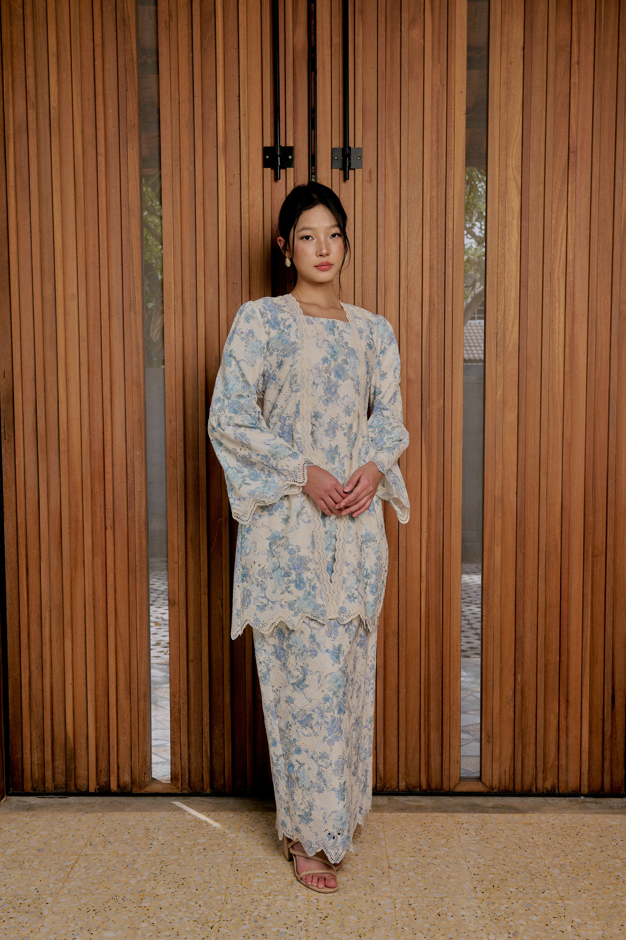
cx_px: 313
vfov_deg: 53.1
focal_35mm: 36
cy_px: 470
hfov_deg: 36.9
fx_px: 939
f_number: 6.3
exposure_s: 1/125
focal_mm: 36
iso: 200
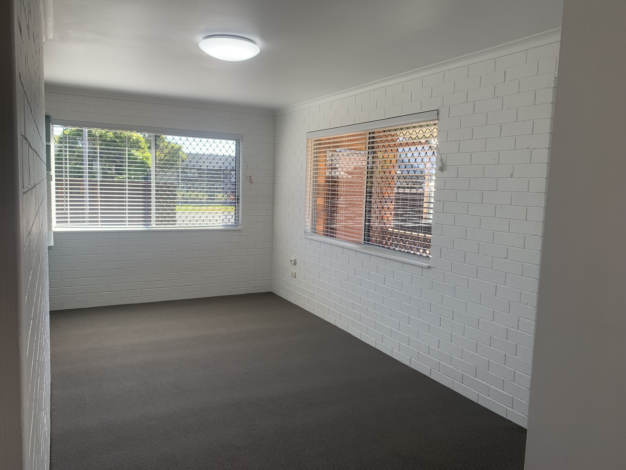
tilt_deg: -5.4
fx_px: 470
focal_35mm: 26
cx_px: 313
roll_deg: -2.0
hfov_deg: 67.3
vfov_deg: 53.1
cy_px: 235
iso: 25
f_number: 1.8
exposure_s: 1/163
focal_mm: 4.25
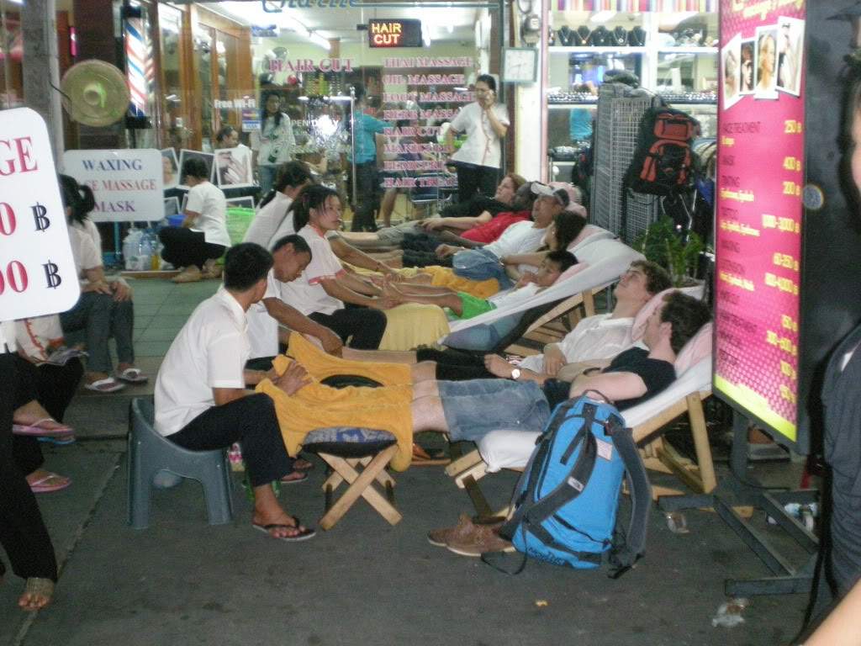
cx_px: 430
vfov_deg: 32.9
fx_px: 1094
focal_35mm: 44
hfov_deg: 42.9
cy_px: 323
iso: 613
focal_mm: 7.4
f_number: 3.5
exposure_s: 1/60
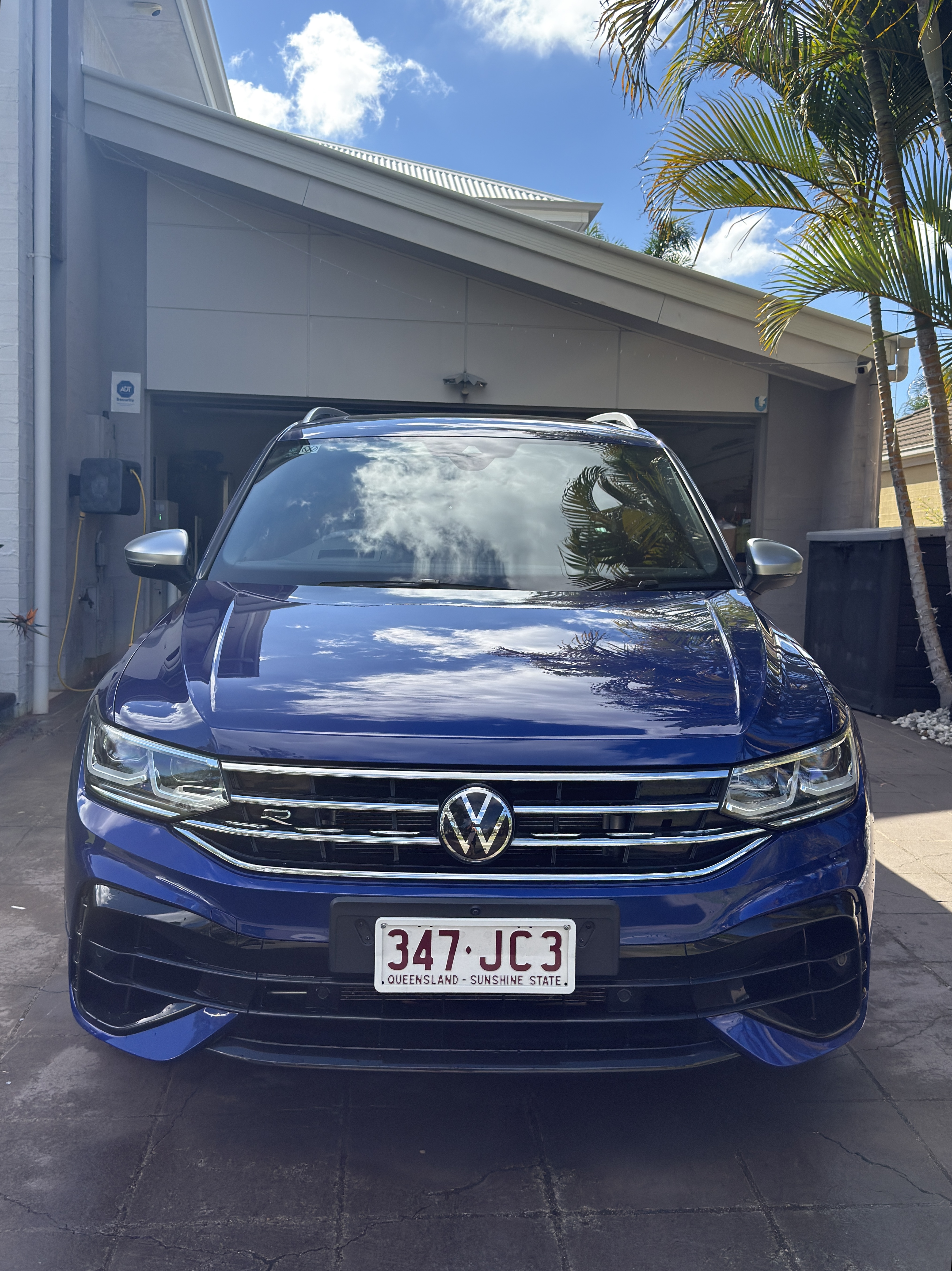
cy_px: 636
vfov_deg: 52.6
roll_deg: -0.4
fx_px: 1284
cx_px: 476
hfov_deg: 40.7
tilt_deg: -3.3
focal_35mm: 35
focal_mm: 6.76
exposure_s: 1/2841
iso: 100
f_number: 1.78
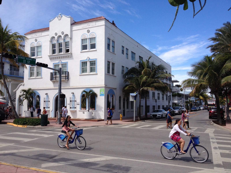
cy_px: 86
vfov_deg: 40.7
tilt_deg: +2.0
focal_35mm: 35
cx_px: 116
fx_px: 234
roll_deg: -0.2
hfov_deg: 52.6
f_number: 2.4
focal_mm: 4.28
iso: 50
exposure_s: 1/1672
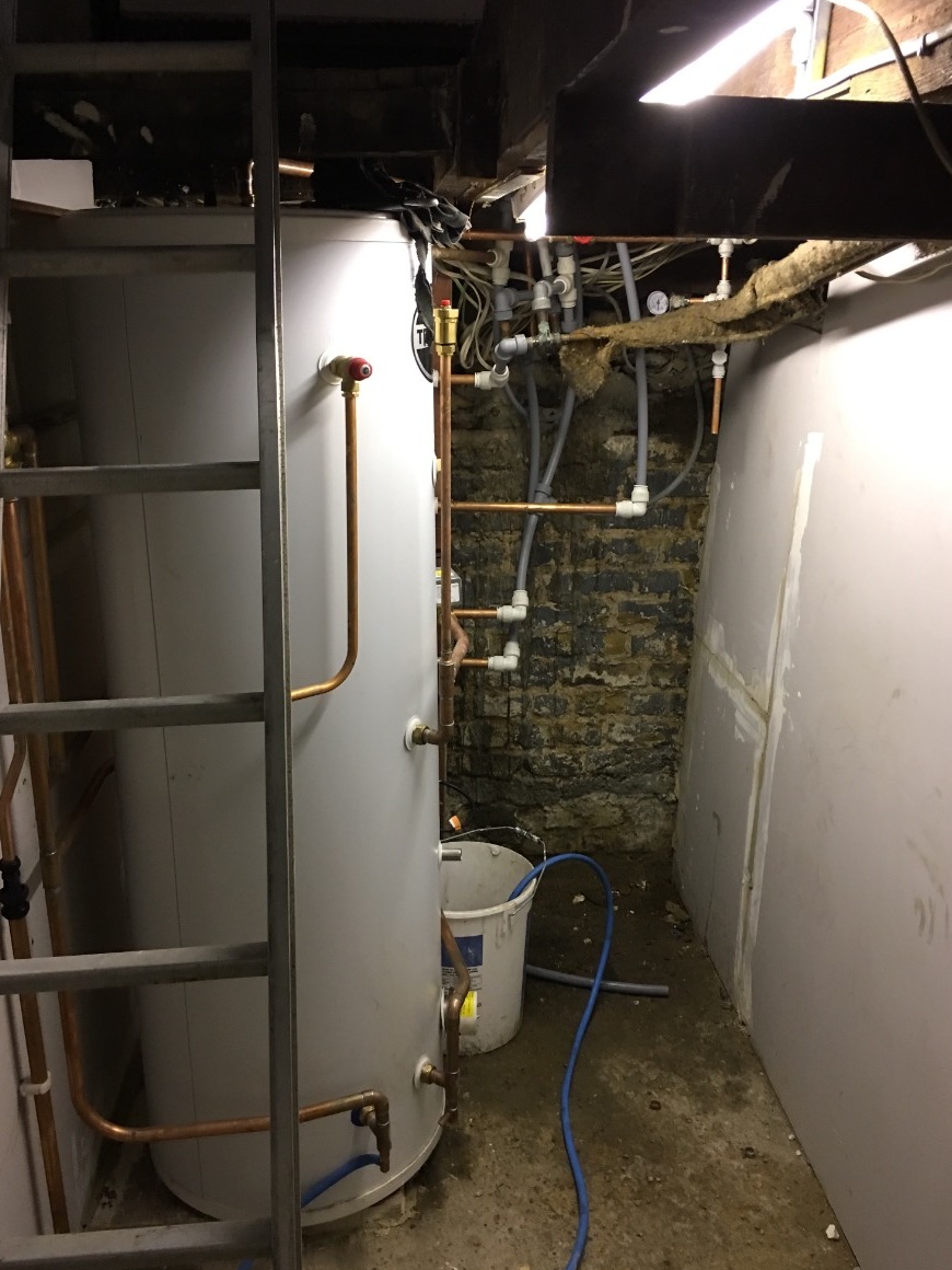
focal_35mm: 30
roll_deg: +0.0
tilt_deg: -16.6
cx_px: 474
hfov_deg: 46.8
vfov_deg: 60.0
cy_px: 646
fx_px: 1100
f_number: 2.2
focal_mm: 4.15
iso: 80
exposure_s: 1/17
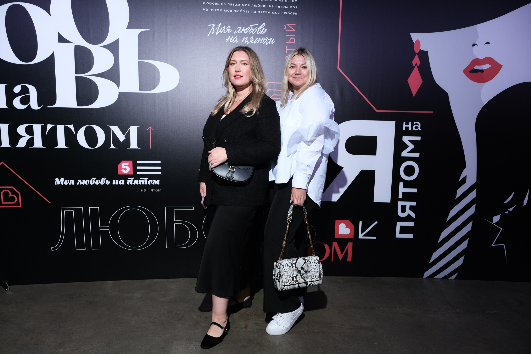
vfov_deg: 53.1
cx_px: 266
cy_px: 177
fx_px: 354
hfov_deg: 73.7
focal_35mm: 24
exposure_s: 1/125
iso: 400
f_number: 4
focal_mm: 16
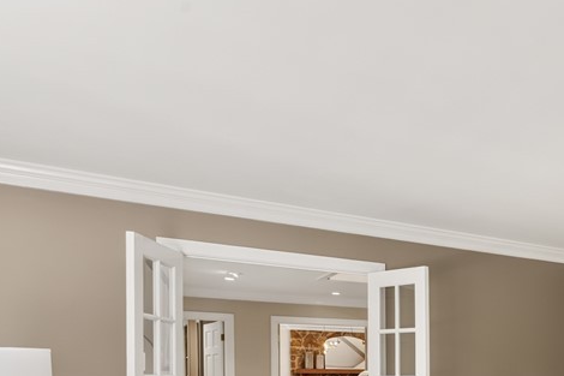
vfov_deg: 32.7
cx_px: 625
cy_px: 384
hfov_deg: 41.2
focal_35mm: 37
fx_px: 579
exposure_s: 1/2
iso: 640
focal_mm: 16
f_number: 9
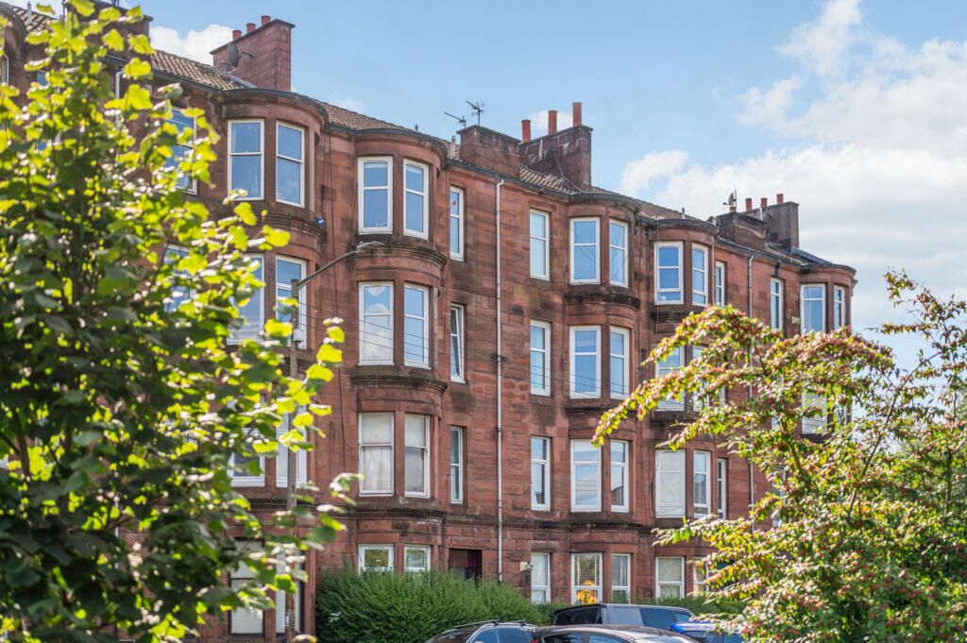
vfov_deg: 26.9
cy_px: 322
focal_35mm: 50
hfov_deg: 39.6
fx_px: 1342
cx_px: 484
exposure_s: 1/5000
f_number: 2.2
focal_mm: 50
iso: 200
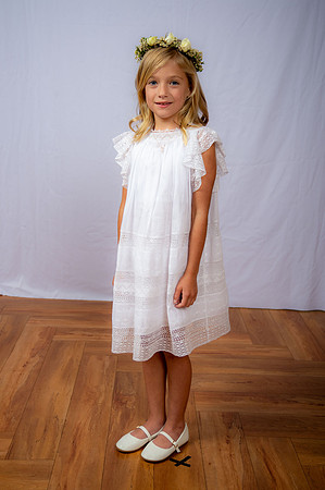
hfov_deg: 28.0
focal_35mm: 48
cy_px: 245
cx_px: 162
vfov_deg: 41.2
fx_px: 651
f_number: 6.3
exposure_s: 1/160
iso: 250
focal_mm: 48
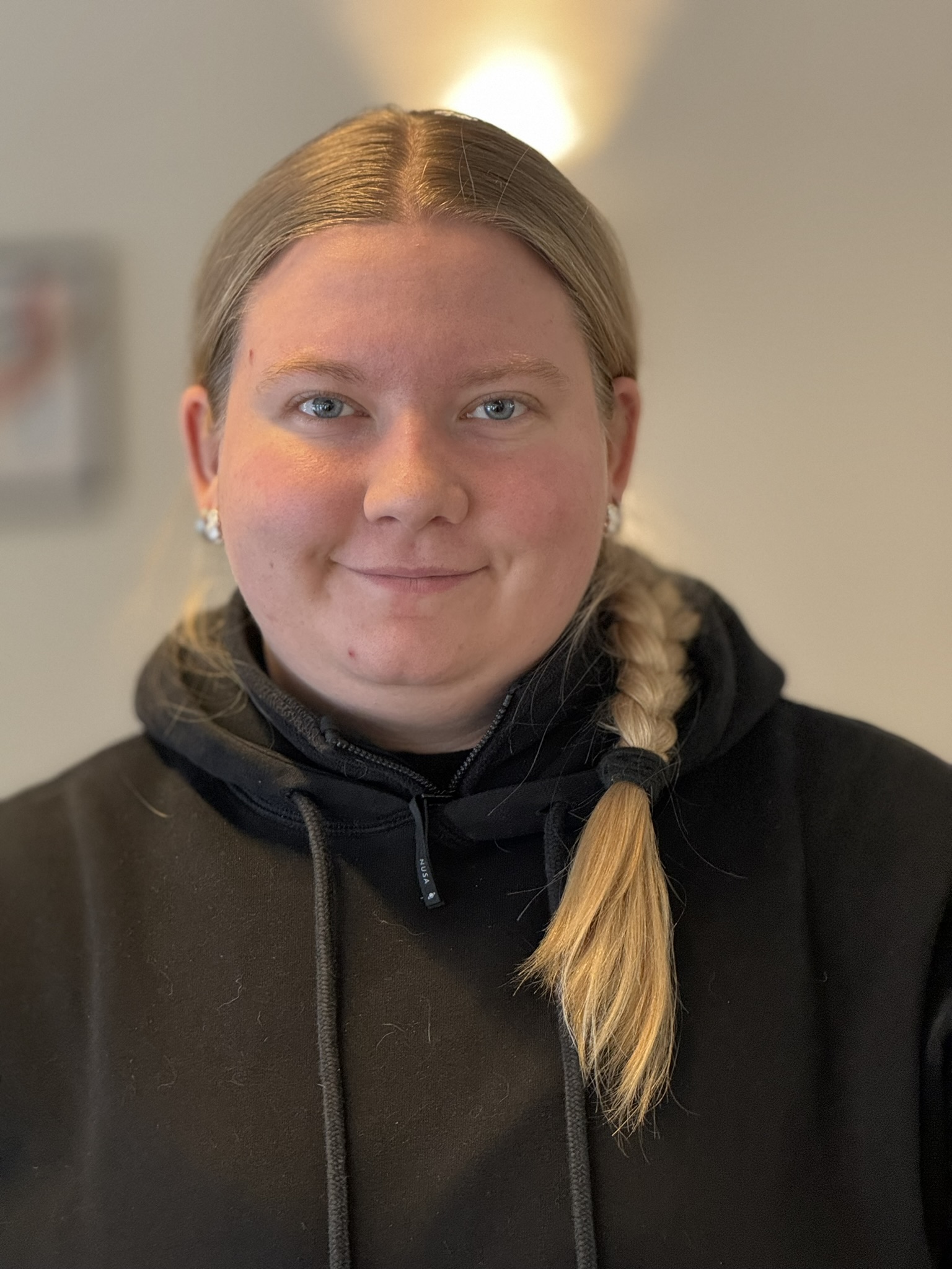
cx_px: 476
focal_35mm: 120
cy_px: 634
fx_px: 4400
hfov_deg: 12.3
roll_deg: +1.3
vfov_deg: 16.4
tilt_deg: -4.3
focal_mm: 15.66
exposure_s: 1/50
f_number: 2.8
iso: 500
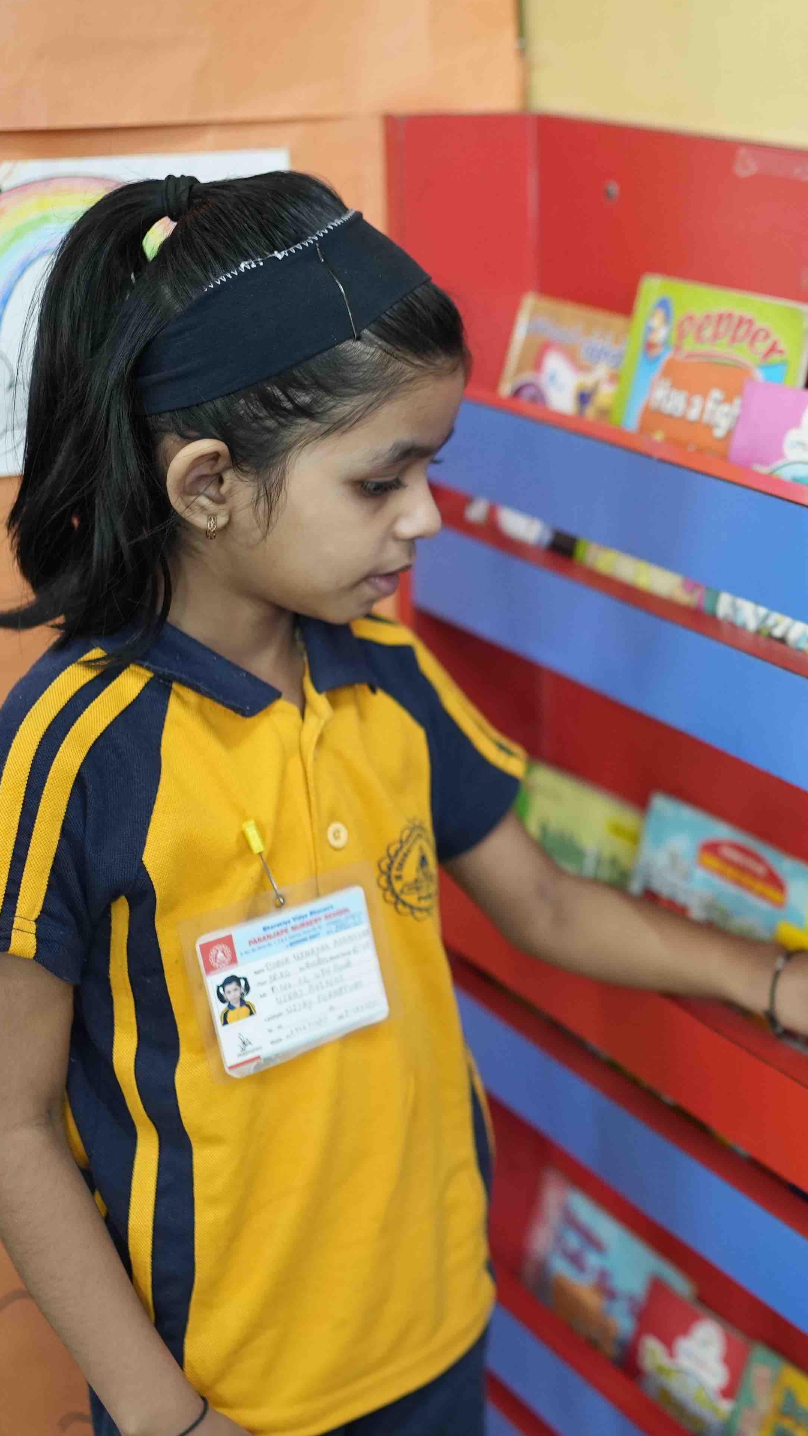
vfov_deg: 31.4
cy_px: 801
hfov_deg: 17.2
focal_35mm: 67
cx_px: 958
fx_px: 2552
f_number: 1.4
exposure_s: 1/80
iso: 1250
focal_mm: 35
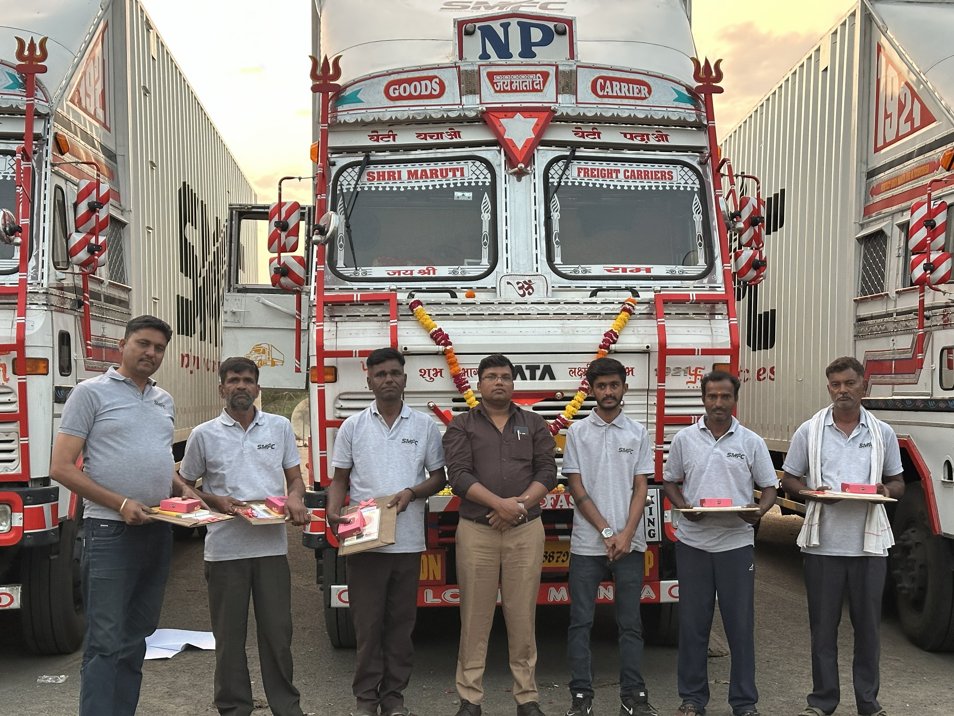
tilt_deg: +2.3
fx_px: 1323
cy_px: 358
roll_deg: -0.4
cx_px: 477
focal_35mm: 48
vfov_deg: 30.3
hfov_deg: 39.7
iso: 320
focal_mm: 6.86
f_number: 1.78
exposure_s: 1/40
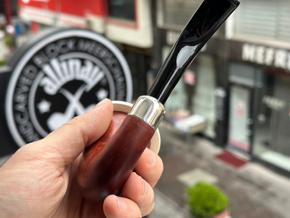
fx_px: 402
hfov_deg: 39.7
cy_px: 109
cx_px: 145
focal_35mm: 48
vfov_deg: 30.3
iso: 64
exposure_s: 1/256
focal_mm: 6.86
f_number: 1.78
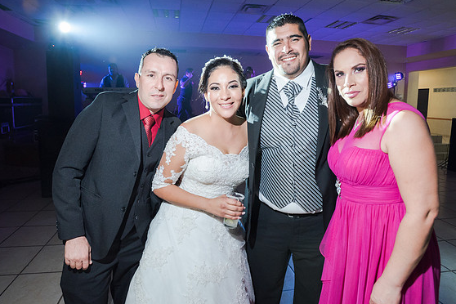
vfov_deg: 59.1
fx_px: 266
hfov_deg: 81.1
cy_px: 126
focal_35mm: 21
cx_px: 215
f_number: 4
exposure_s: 1/100
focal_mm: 17
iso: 1600
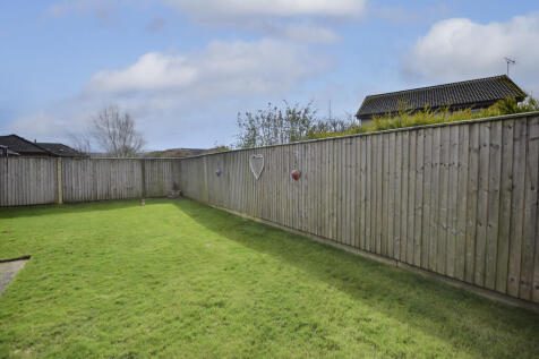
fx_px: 224
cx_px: 270
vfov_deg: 77.3
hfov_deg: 100.4
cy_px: 180
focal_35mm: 15
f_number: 4.5
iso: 100
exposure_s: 1/640
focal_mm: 10
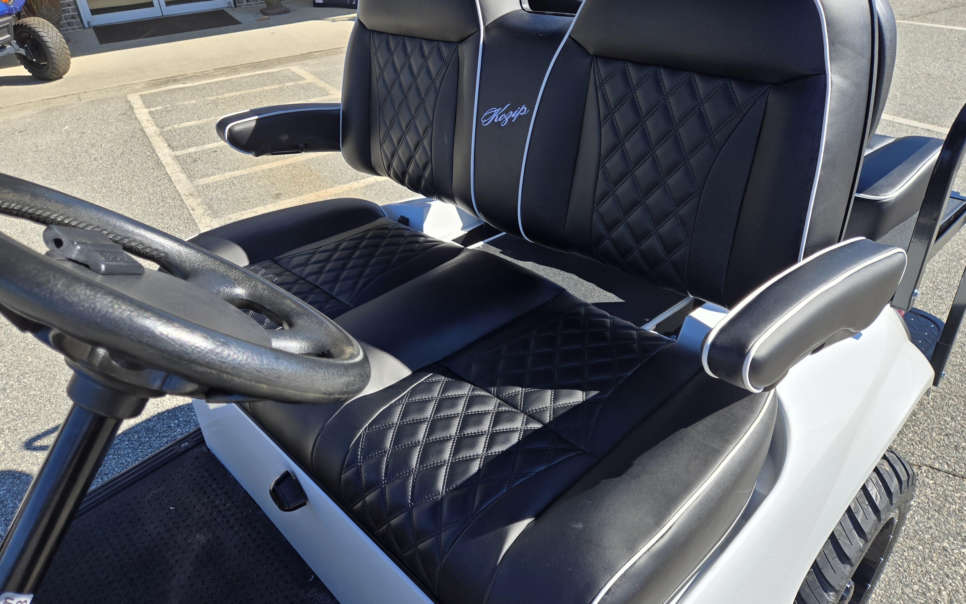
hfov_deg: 72.5
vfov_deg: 49.3
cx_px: 473
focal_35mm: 25
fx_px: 658
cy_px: 293
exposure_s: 1/1484
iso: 25
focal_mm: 5.4
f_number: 1.8
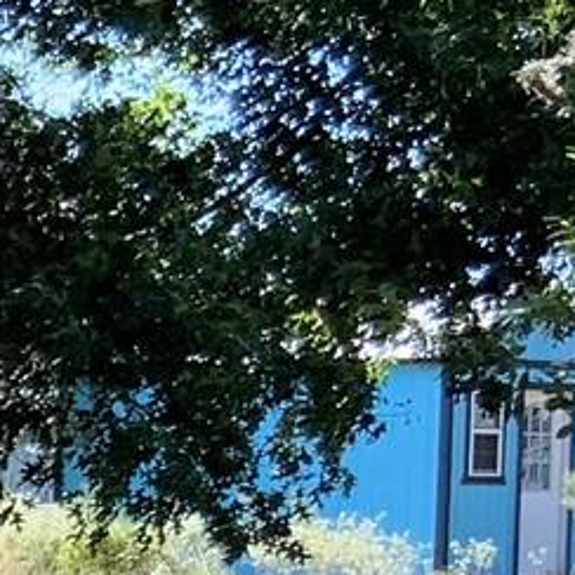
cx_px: -1131
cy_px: 862
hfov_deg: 7.3
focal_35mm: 215
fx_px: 4040
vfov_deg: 8.0
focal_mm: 3
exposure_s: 1/412
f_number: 1.8
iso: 16
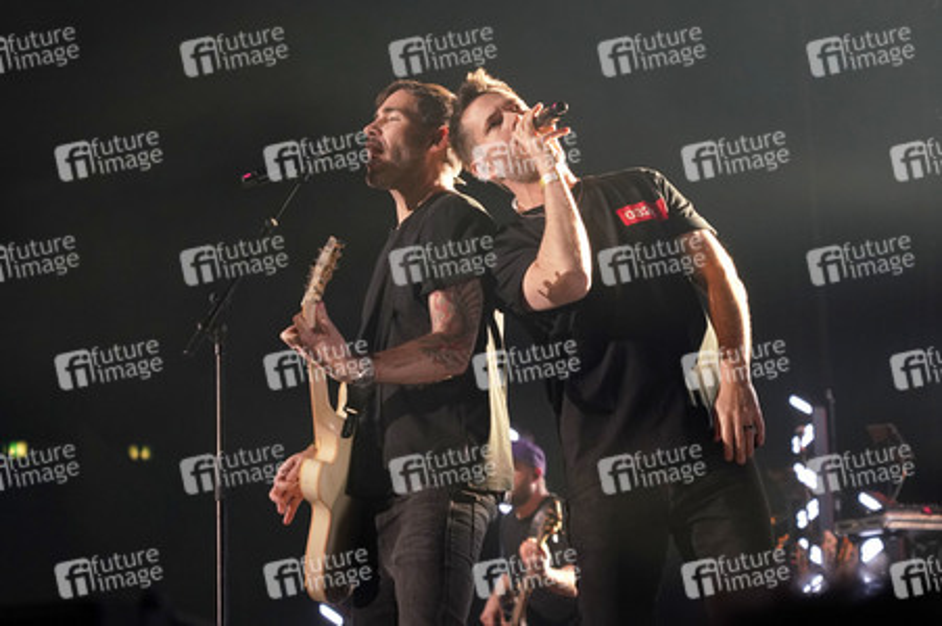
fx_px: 2066
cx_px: 471
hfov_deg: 25.7
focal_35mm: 79
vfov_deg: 17.2
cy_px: 313
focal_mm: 79
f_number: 4.5
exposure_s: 1/250
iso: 2000
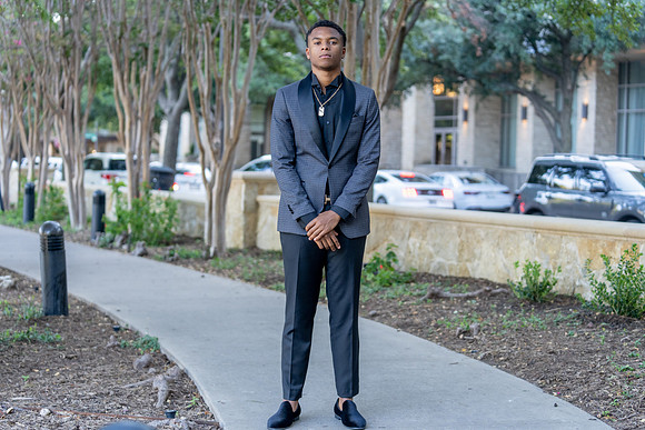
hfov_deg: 28.8
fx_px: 1254
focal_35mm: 70
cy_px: 215
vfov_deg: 19.5
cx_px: 322
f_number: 2.8
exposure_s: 1/320
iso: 640
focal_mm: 70
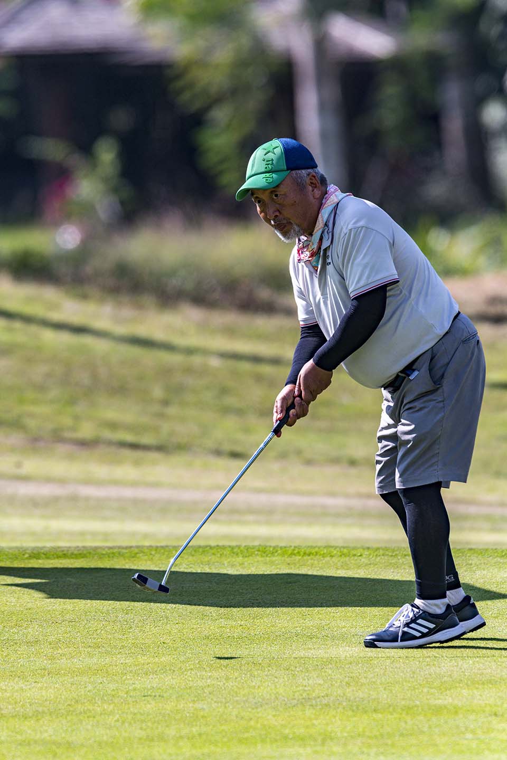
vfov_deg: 3.2
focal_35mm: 650
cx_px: 254
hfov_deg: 2.1
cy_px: 380
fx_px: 13730
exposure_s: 1/2000
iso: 180
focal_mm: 650
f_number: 7.1
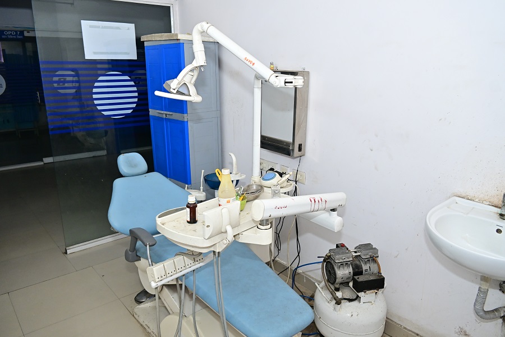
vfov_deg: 47.9
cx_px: 252
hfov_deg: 67.4
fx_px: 379
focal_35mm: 27
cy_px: 168
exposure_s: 1/160
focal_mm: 18
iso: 1000
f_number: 5
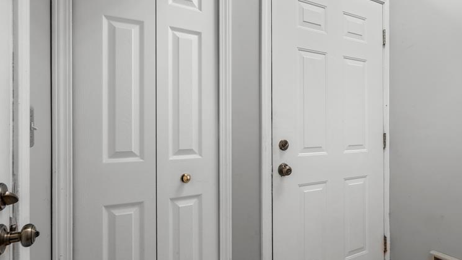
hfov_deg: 76.5
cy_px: 127
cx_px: 303
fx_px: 282
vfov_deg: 49.5
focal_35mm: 23
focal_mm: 16
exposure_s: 2
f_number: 9
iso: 100
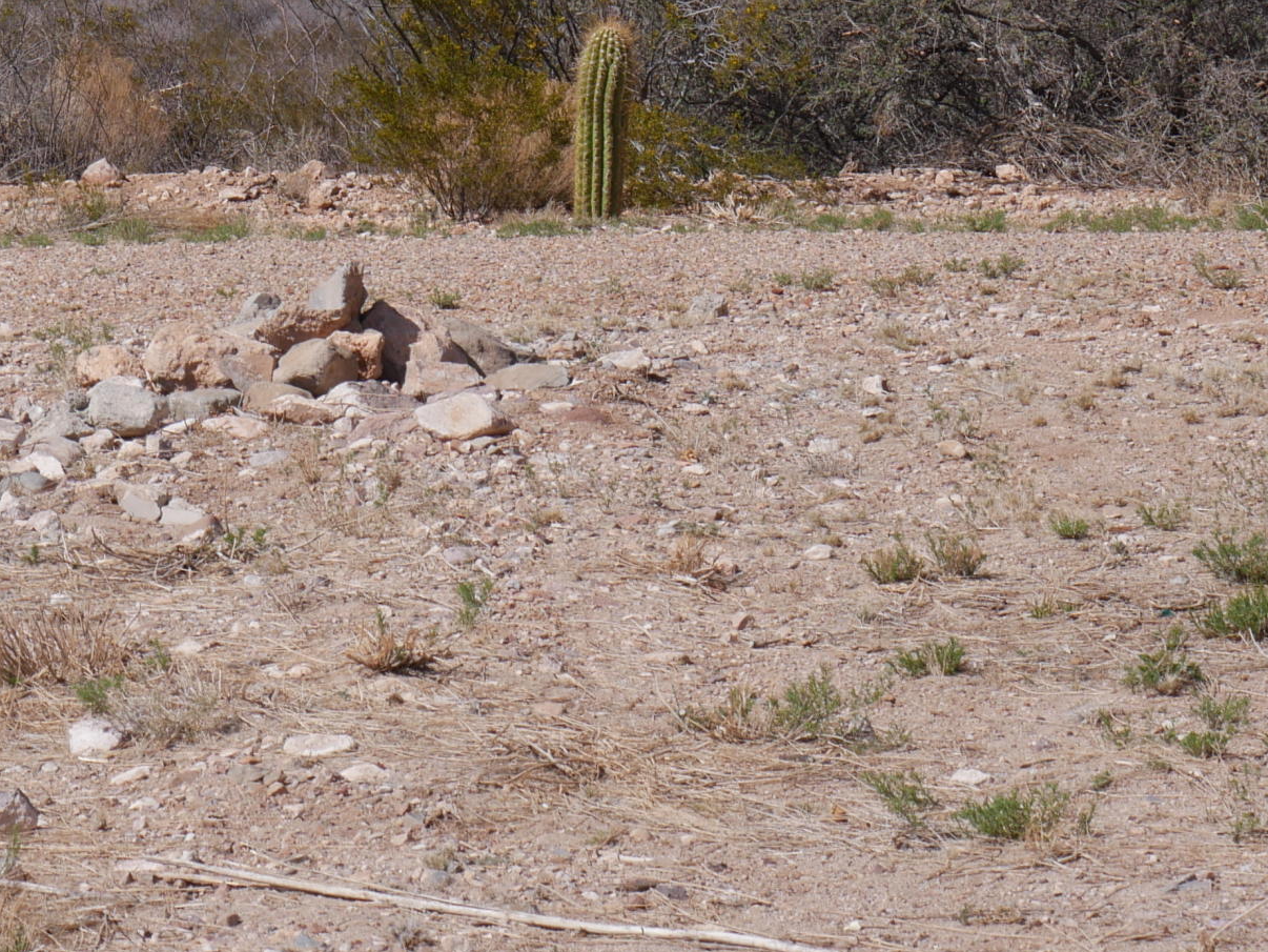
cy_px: -45
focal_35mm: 209
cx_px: -23
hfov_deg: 9.4
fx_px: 7657
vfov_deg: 7.1
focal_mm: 42
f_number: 10
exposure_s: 1/500
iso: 200
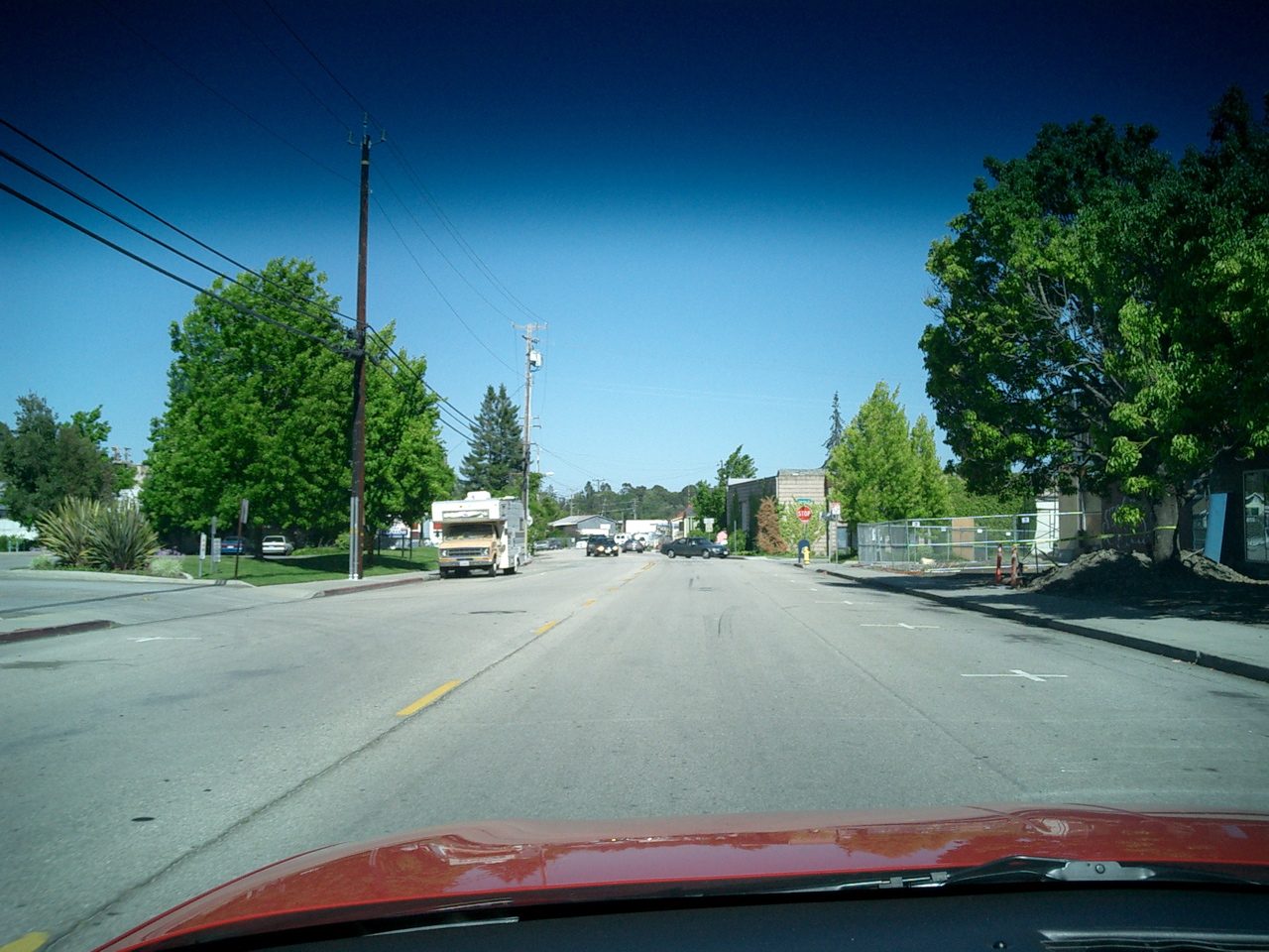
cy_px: 476
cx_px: 634
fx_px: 1283
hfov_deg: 52.6
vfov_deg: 40.7
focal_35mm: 35
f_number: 4.2
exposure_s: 1/640
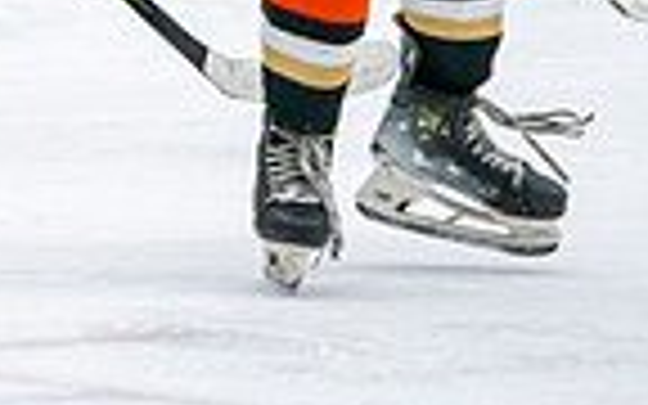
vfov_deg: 1.8
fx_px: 12662
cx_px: -295
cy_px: -526
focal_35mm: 717
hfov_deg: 2.9
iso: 2500
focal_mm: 155
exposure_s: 1/800
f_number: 3.2
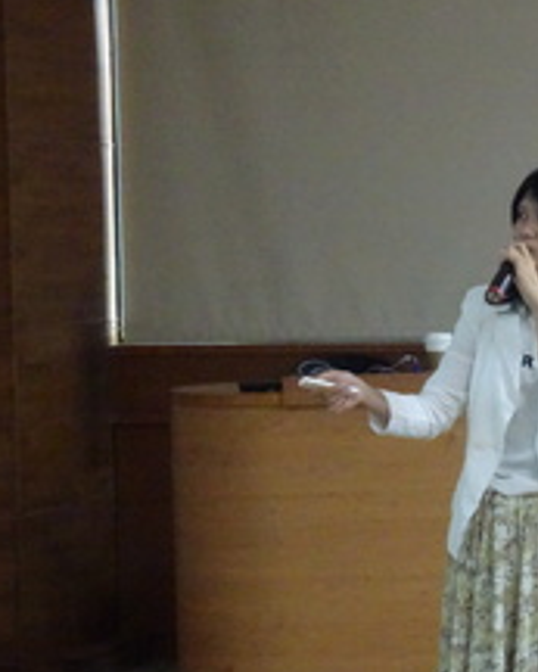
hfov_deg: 11.6
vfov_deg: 14.6
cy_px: 361
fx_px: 2625
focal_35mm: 132
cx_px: 482
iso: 2500
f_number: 5
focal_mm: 12.42
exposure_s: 1/80
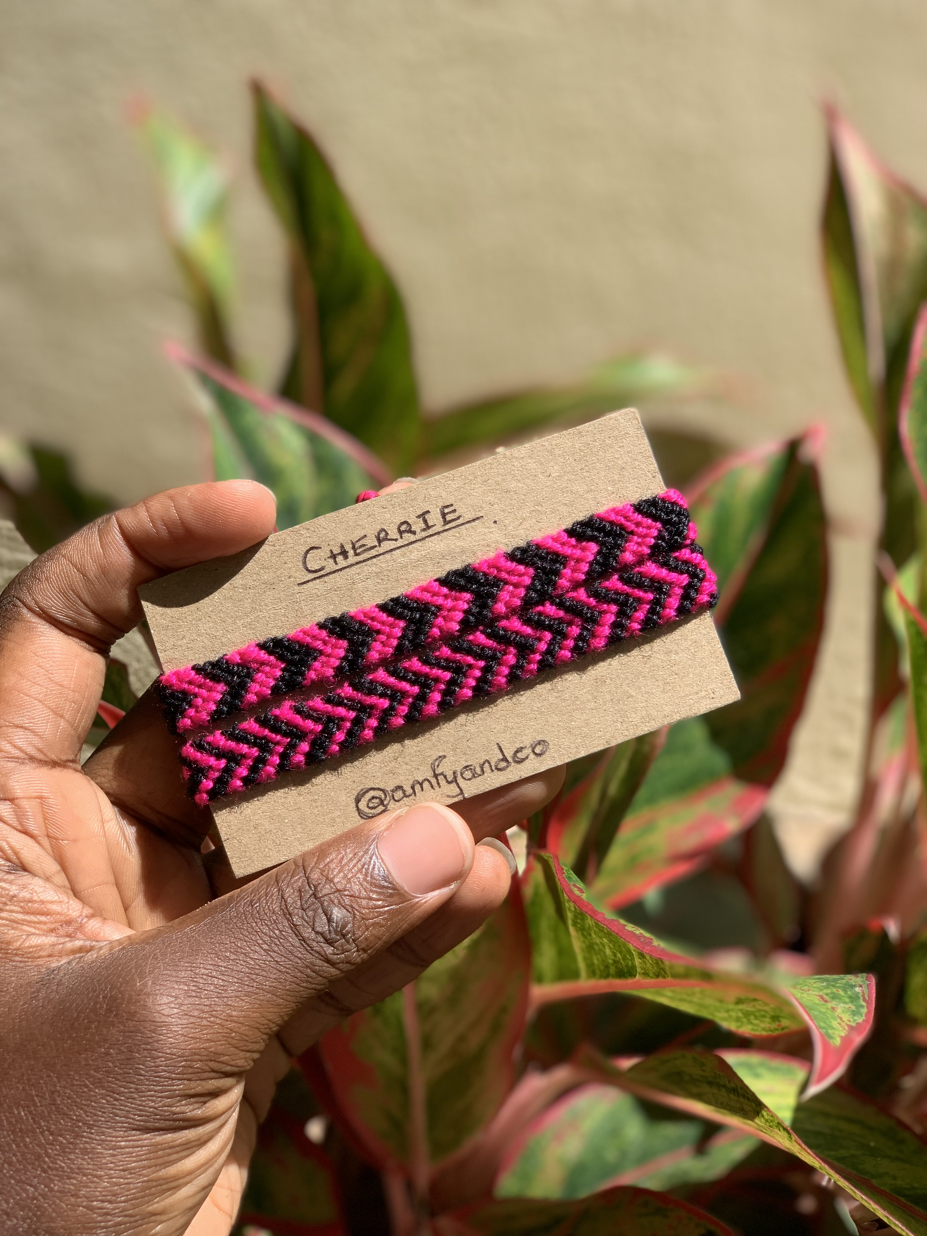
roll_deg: +5.1
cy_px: 618
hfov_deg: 28.0
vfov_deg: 36.8
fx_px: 1857
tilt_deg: -33.4
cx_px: 464
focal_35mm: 52
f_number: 2.4
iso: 16
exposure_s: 1/500
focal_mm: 6
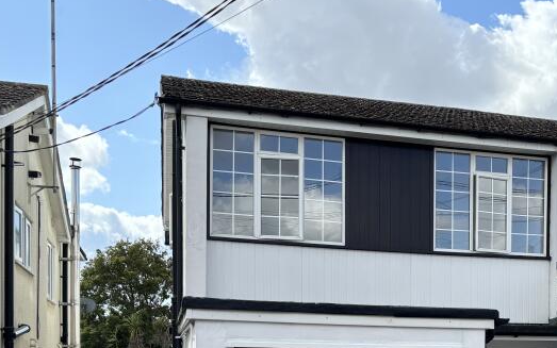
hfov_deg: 36.4
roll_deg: -0.4
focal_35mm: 54
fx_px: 820
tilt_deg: -0.1
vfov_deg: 22.6
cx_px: 435
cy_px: 385
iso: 50
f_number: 1.6
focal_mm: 5.96
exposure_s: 1/1567
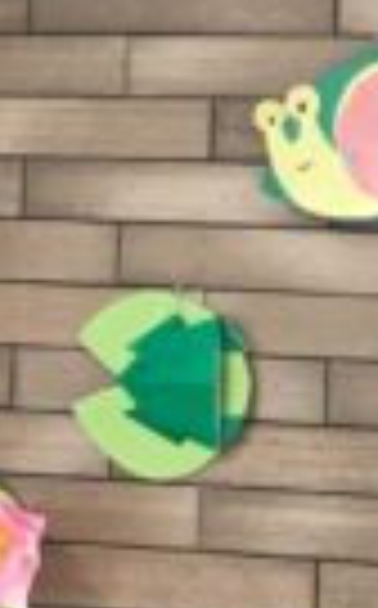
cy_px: -68
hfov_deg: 8.8
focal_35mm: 146
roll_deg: -0.3
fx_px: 2414
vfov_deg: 14.0
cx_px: 536
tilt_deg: +2.8
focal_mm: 3.3
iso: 100
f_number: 2.4
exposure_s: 1/50
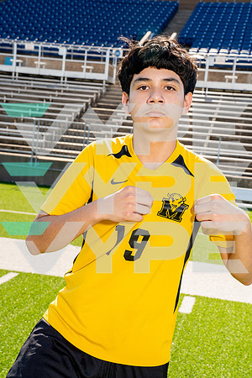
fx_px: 640
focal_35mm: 61
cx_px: 126
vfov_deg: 32.9
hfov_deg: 22.3
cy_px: 189
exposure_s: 1/250
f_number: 10
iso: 320
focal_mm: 61
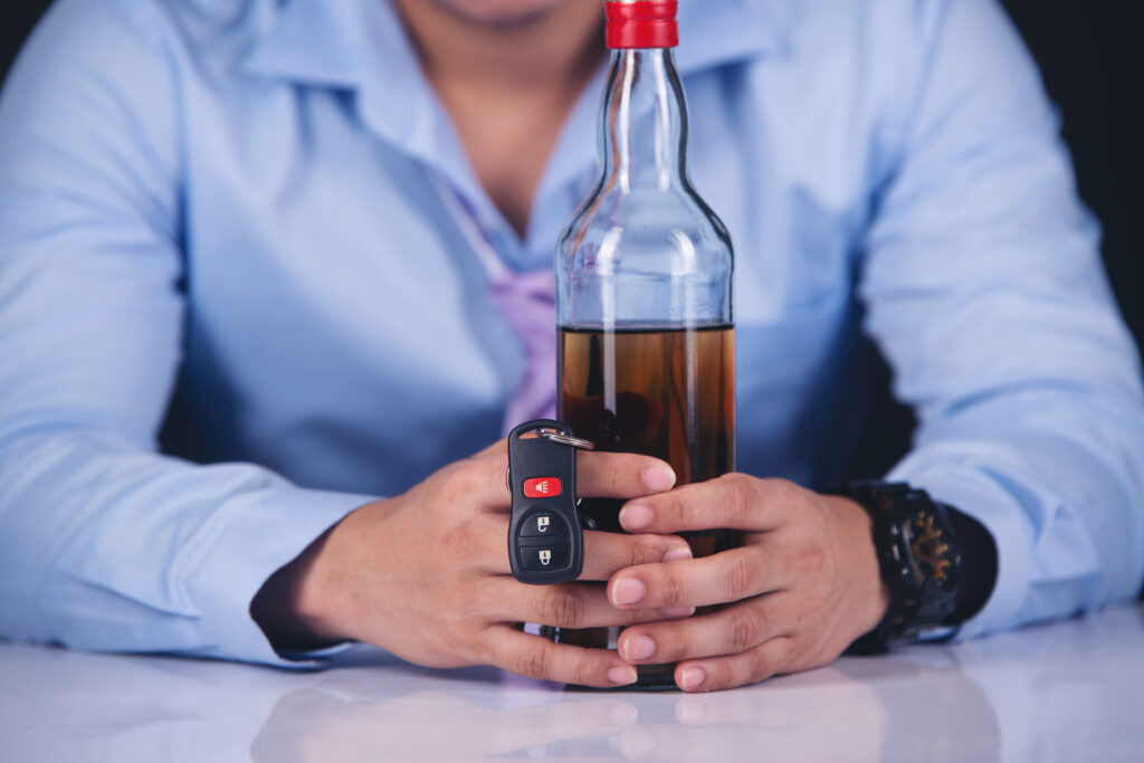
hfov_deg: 10.3
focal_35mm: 200
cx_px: 572
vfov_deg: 6.9
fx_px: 6356
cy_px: 382
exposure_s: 1/200
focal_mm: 200
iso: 100
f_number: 4
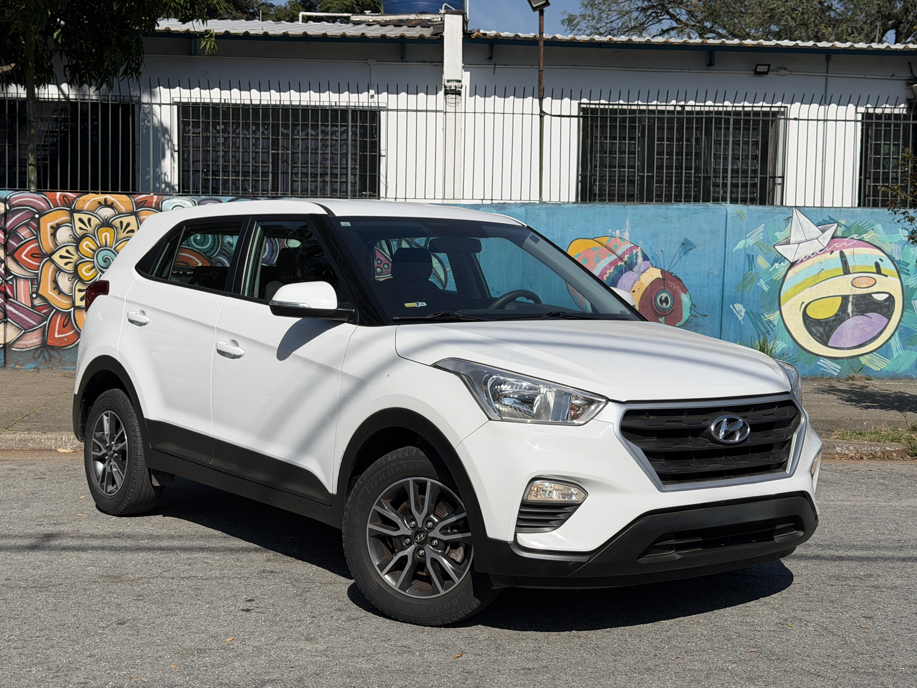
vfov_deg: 29.7
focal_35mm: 49
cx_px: 460
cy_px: 345
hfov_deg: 38.9
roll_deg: +0.0
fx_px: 1298
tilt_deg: -4.8
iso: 64
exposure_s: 1/11364
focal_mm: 6.76
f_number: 1.78
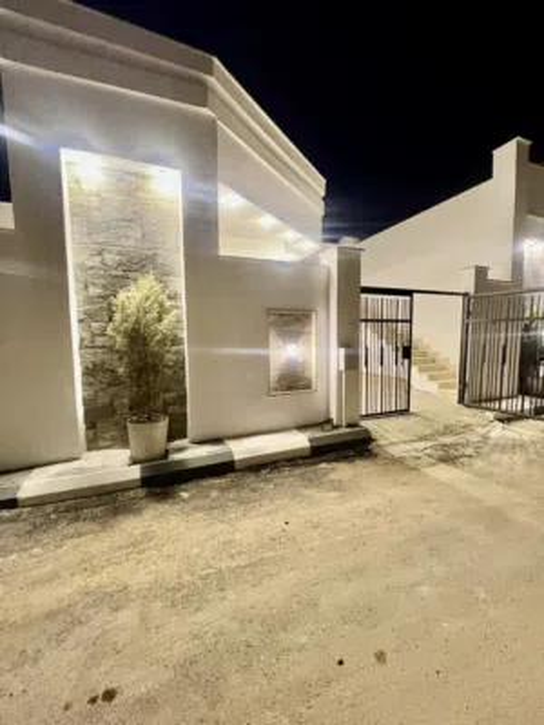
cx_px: 272
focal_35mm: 13
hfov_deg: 89.9
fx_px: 272
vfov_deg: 106.2
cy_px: 362
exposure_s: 1/50
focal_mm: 1.57
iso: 400
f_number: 1.8
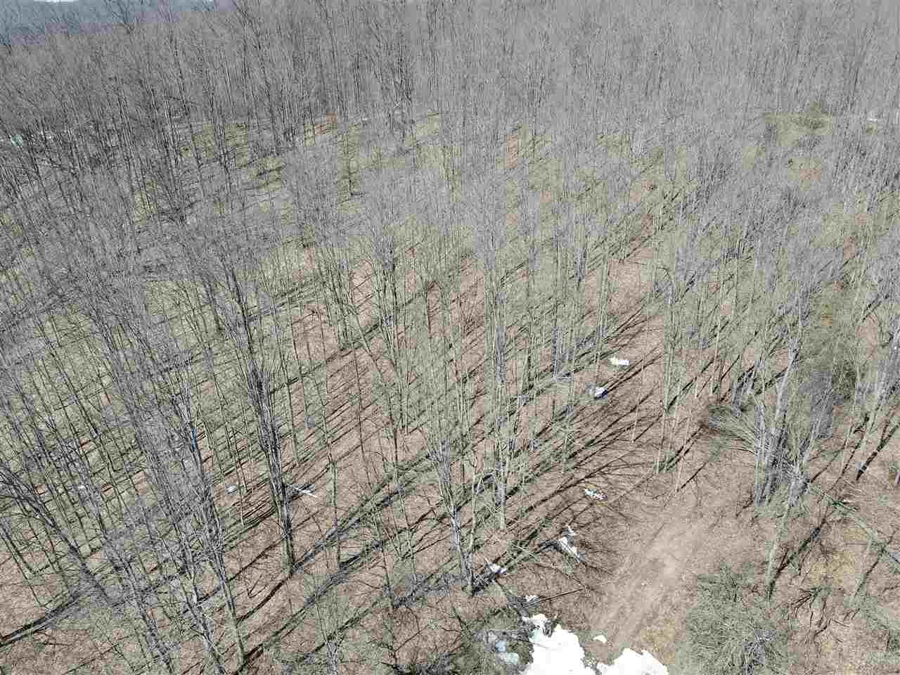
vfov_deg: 56.8
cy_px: 338
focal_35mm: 24
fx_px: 624
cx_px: 450
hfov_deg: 71.6
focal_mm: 4.5
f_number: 2.8
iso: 100
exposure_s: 1/400
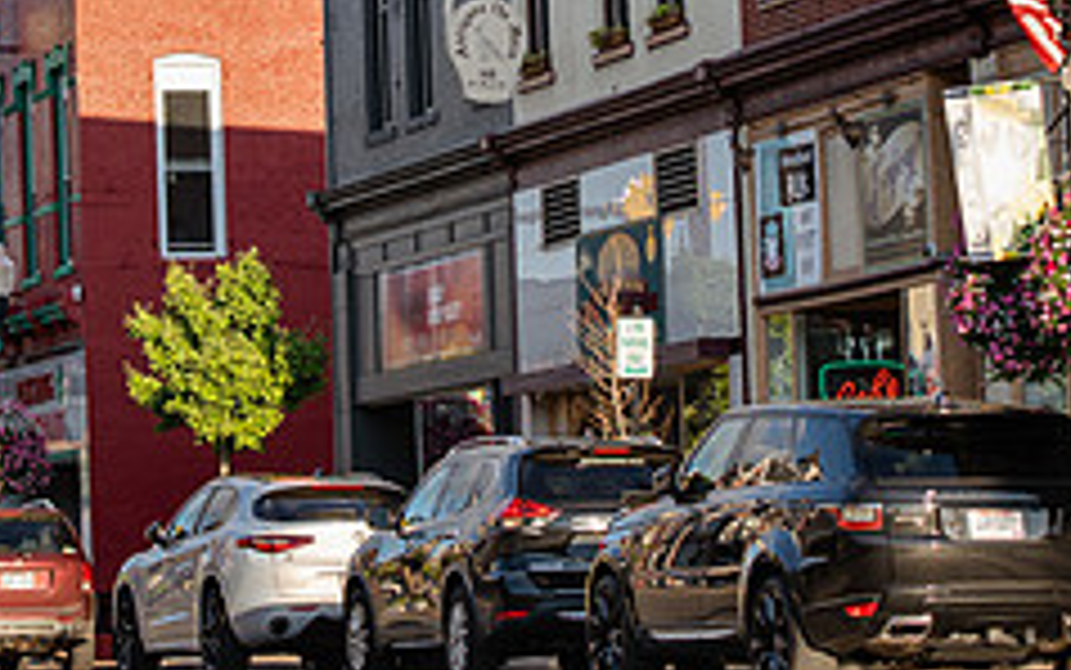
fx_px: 5432
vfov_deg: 7.0
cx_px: 378
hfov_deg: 11.3
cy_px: 65
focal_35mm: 186
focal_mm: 75
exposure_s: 1/250
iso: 64
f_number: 4
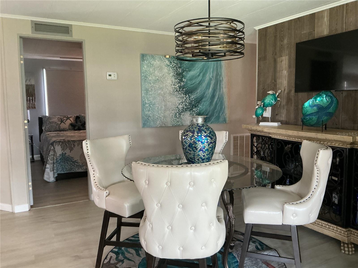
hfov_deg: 61.7
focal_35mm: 29
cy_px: 134
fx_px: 300
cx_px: 179
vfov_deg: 48.2
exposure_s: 1/60
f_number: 1.8
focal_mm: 3
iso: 160
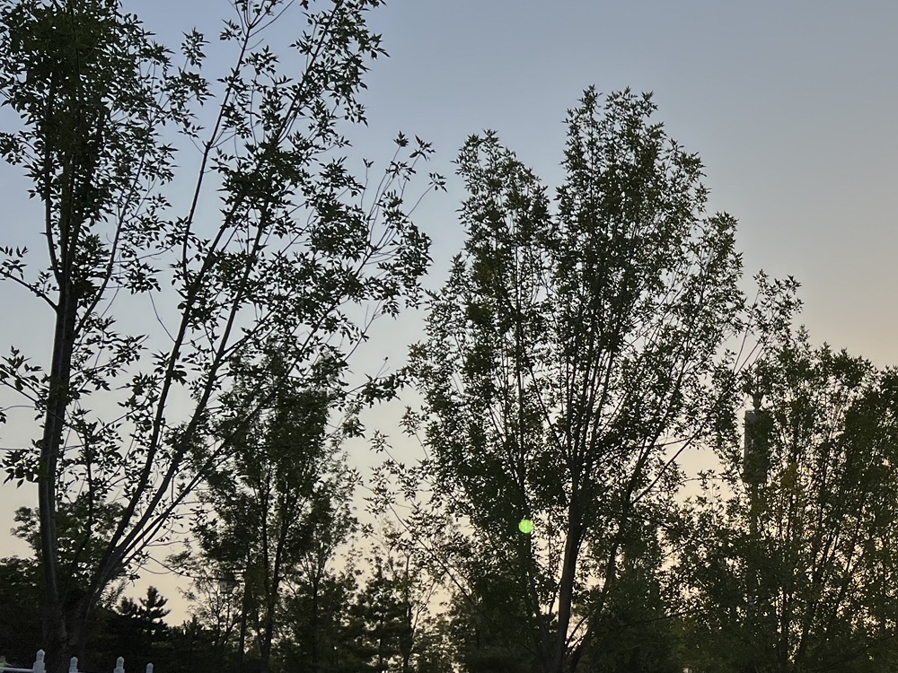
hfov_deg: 33.7
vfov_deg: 27.4
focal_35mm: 52
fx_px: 1349
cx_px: 892
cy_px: 553
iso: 50
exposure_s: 1/5587
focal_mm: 5.7
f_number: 1.5
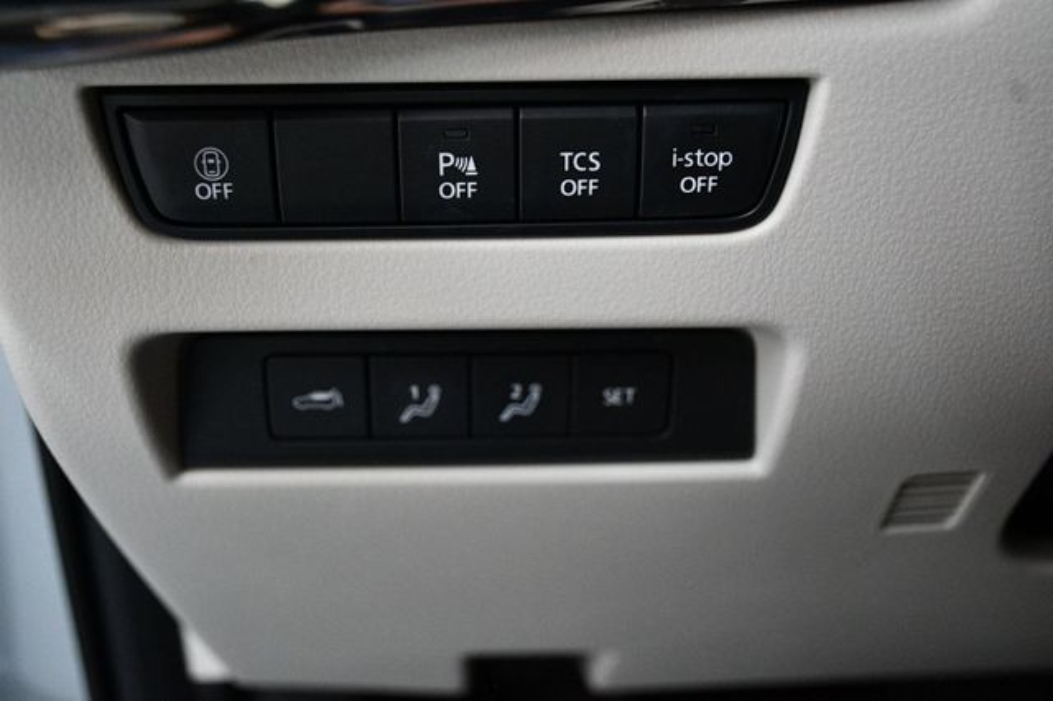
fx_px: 1316
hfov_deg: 43.6
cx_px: 526
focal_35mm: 45
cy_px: 350
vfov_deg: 29.8
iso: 3200
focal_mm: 30
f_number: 4.5
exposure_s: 1/60
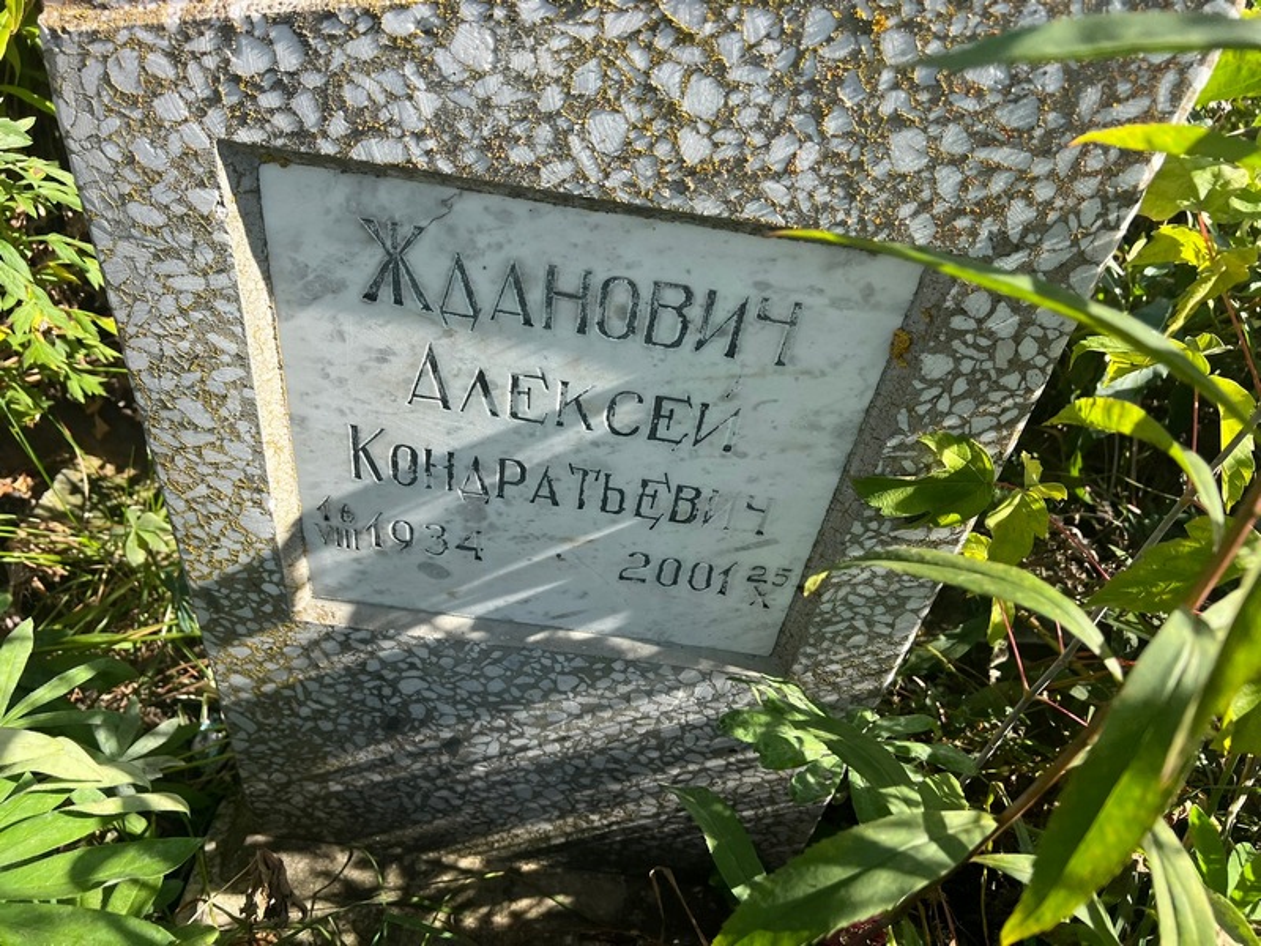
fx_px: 947
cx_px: 630
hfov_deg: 67.3
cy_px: 473
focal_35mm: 26
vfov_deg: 53.1
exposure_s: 1/1135
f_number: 1.5
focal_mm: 5.7
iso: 50
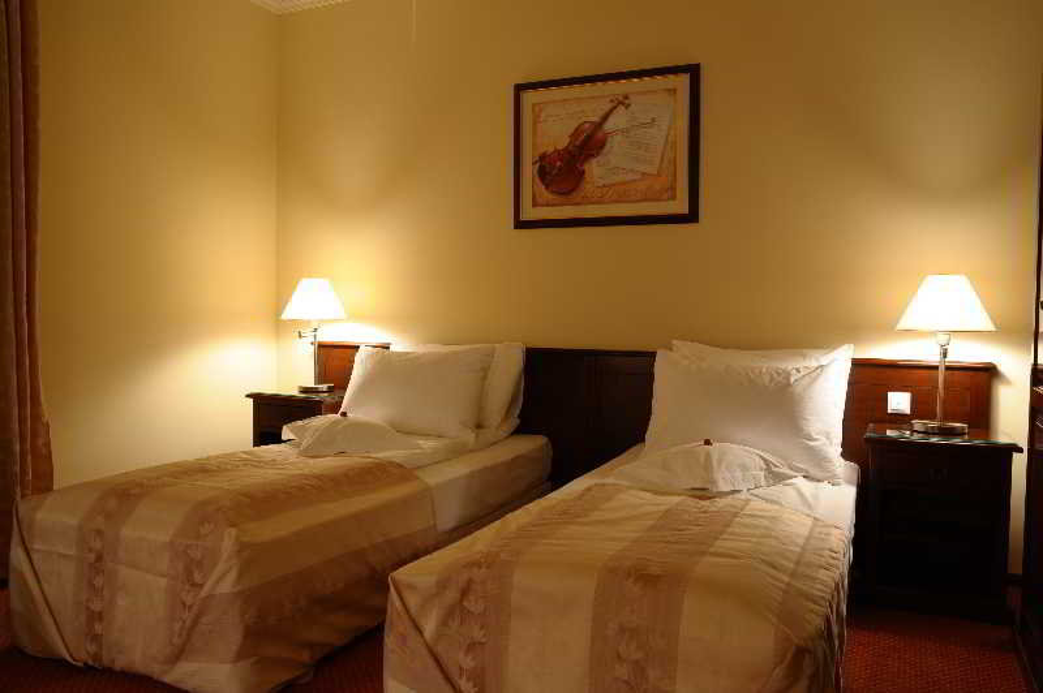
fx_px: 839
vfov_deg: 44.9
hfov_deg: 63.7
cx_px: 522
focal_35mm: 29
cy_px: 346
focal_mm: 29
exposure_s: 1/4
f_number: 8
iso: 800
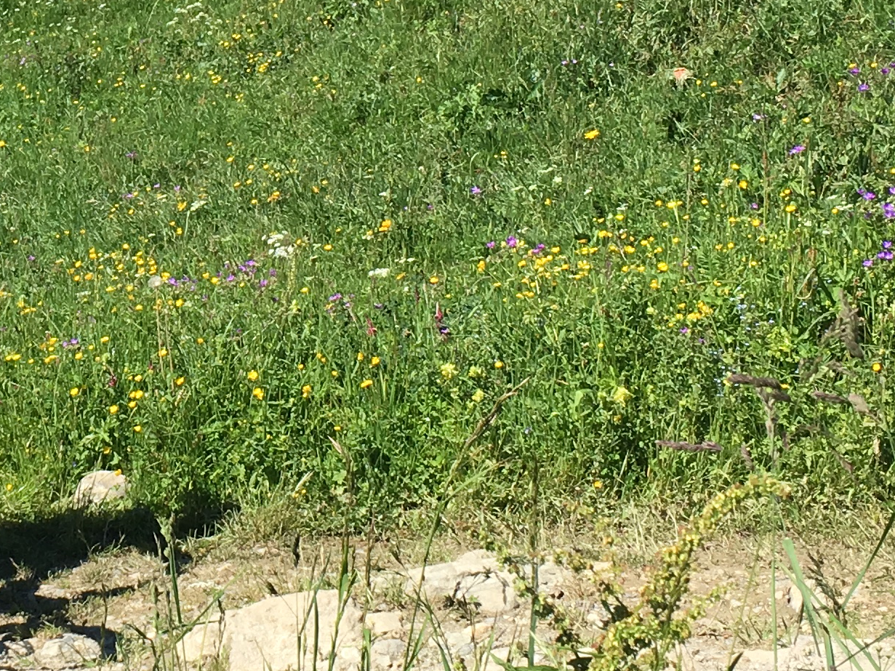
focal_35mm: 95
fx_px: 2456
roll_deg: -4.6
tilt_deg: -3.2
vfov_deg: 15.4
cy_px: 72
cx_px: 61
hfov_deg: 20.2
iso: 25
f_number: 2.2
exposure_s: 1/1054
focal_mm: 4.15
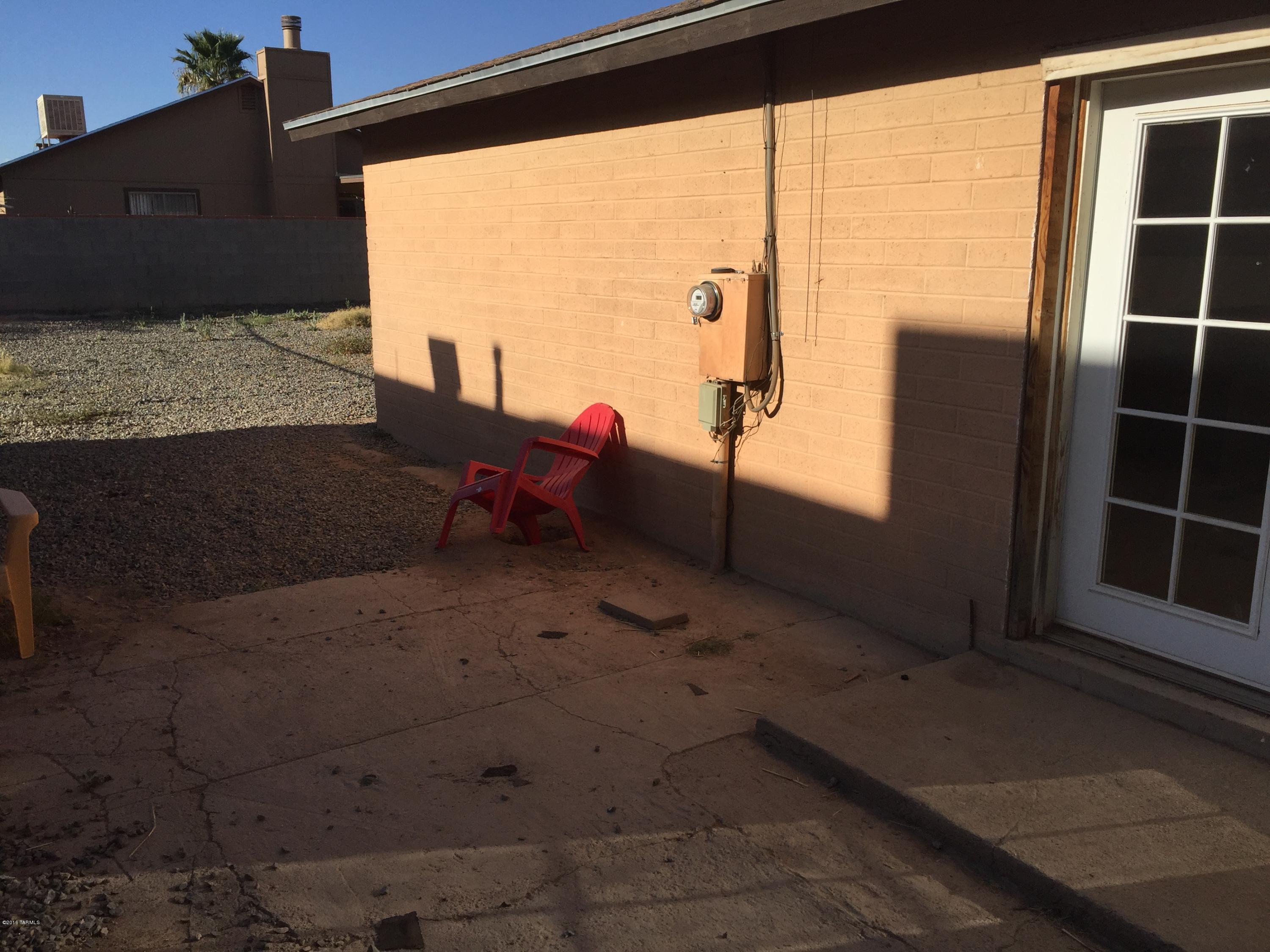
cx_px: 635
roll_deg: +1.0
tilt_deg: -12.2
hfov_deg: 61.7
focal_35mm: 29
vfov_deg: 48.2
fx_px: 1064
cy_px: 476
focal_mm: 4.15
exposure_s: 1/2825
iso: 32
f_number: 2.2
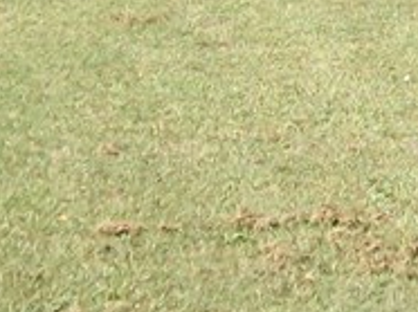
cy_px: -182
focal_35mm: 193
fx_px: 2328
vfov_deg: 7.5
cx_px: 598
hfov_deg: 10.0
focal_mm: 5.8
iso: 80
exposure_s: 1/444
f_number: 2.8
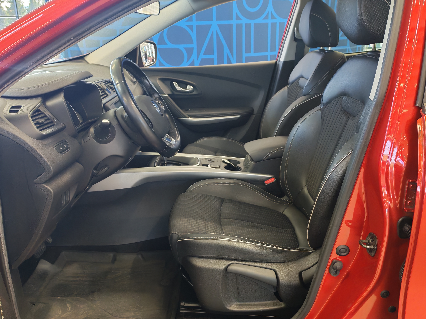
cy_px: 160
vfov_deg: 42.9
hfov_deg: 55.4
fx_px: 406
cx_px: 213
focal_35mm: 33
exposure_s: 1/100
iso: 1103
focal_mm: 6.12
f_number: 1.9
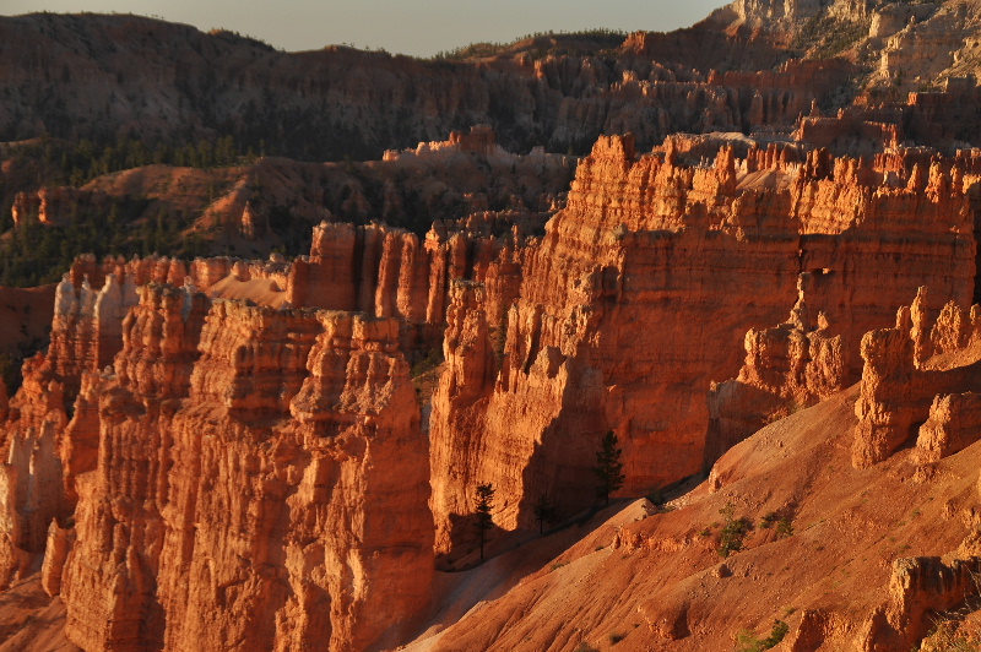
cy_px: 326
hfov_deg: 28.1
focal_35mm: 72
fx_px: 1960
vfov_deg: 18.9
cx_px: 490
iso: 200
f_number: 4.8
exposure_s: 1/1000
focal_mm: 48
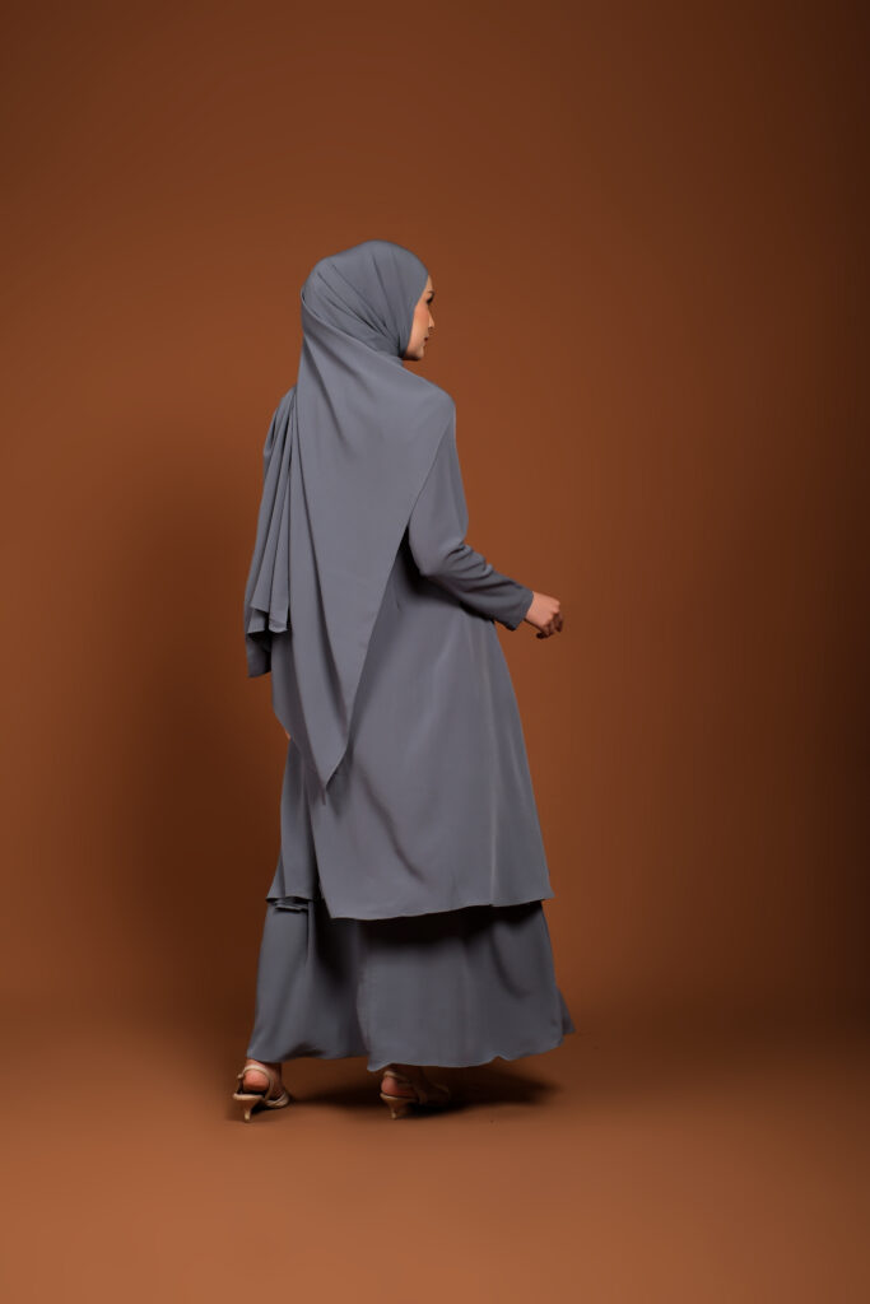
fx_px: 1920
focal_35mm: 53
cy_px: 652
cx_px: 435
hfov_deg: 25.5
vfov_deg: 37.5
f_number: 6.4
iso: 250
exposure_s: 1/200
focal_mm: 35
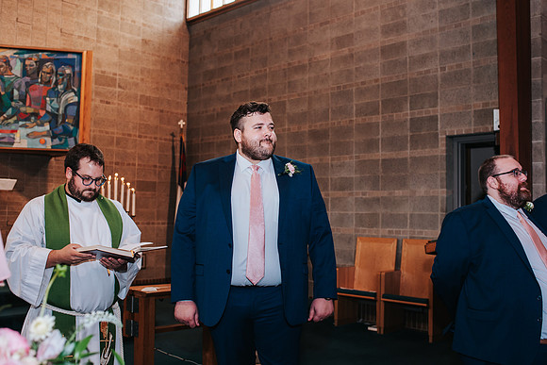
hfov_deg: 50.8
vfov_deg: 35.2
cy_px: 182
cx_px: 274
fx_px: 576
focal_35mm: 38
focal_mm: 35
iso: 1000
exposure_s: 1/125
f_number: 3.2
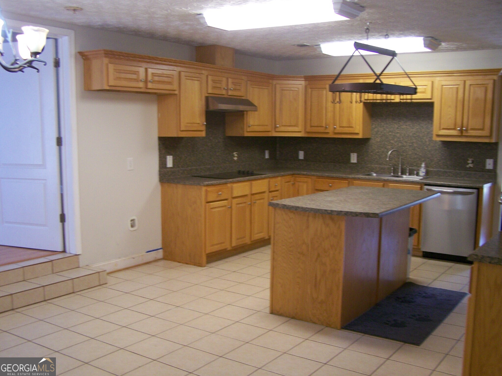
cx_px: 251
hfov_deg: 49.0
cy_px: 188
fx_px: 551
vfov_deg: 37.7
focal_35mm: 38
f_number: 2.8
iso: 160
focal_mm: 6.3
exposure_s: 1/15
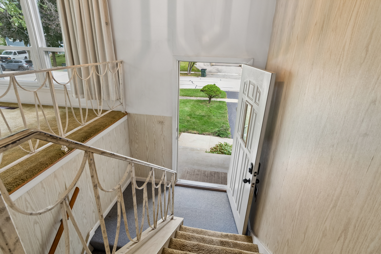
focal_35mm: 18
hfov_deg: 90.0
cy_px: 127
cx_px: 190
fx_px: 190
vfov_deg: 67.4
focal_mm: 12
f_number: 8
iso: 250
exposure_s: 1/20
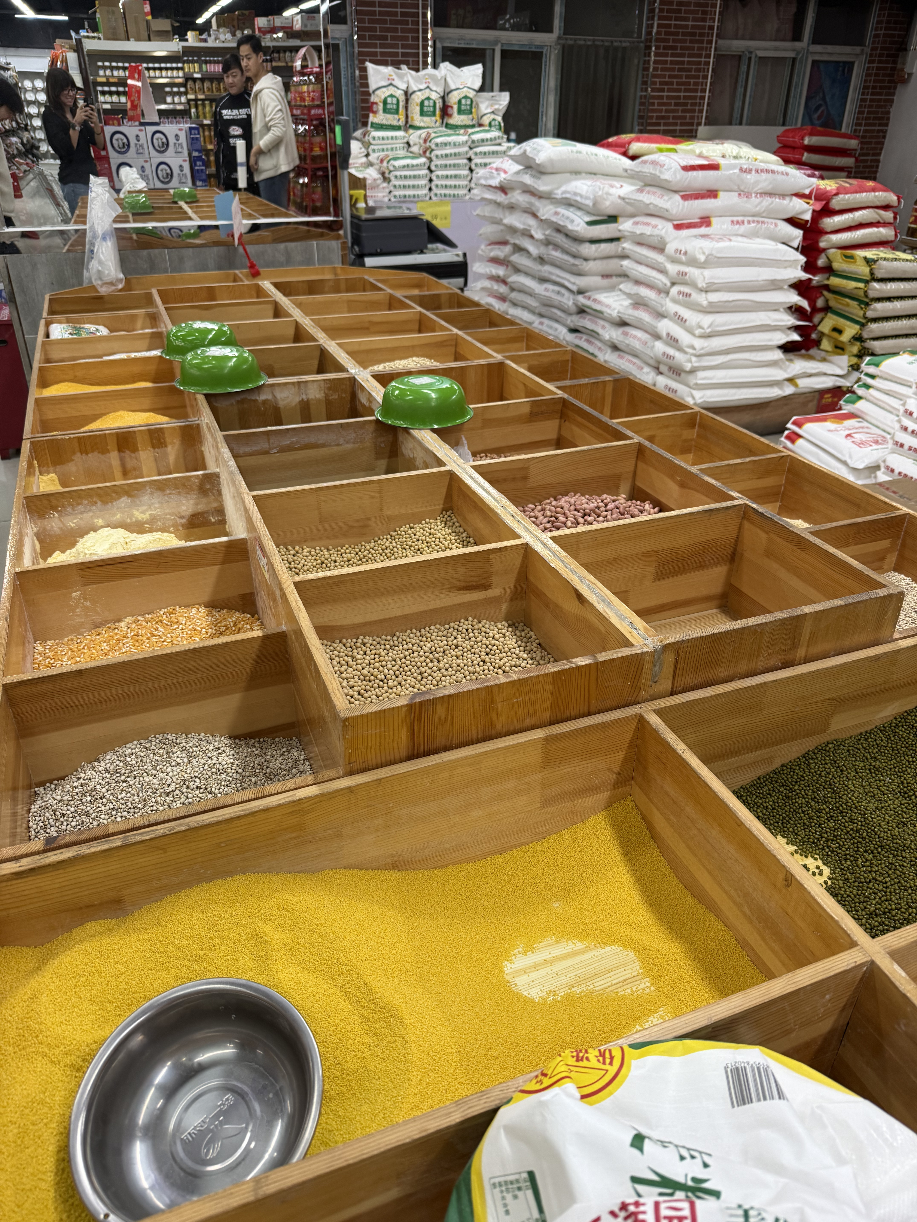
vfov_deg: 71.6
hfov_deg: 56.8
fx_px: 848
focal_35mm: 24
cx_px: 458
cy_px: 611
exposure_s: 1/100
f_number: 1.78
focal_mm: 6.76
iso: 160
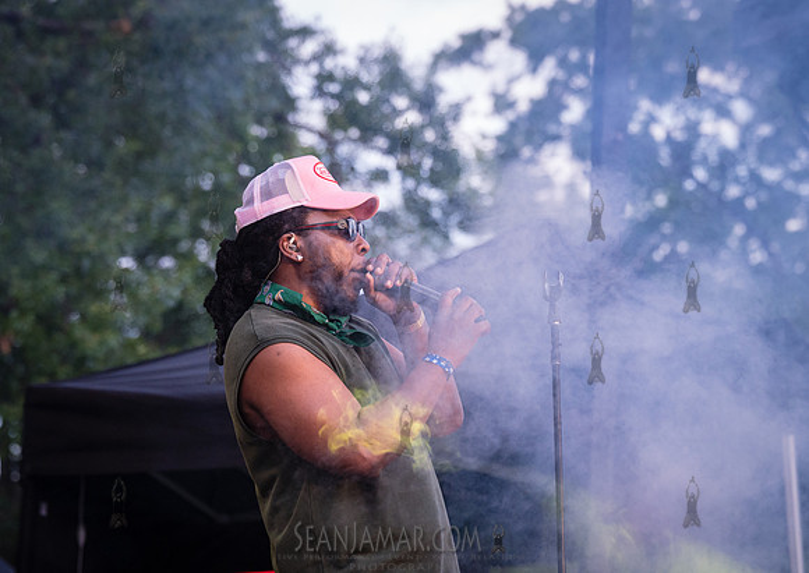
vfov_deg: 11.9
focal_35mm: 120
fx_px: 2758
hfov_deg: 16.7
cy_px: 240
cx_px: 361
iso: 1600
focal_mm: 97
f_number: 4
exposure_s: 1/1000
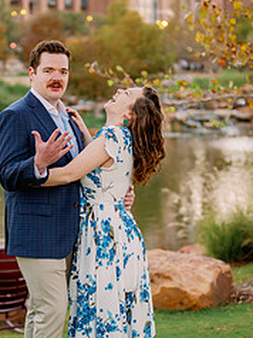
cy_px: 189
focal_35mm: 91
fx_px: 888
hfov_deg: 16.2
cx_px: 88
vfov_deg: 21.5
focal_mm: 50
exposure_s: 1/500
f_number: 2
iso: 640
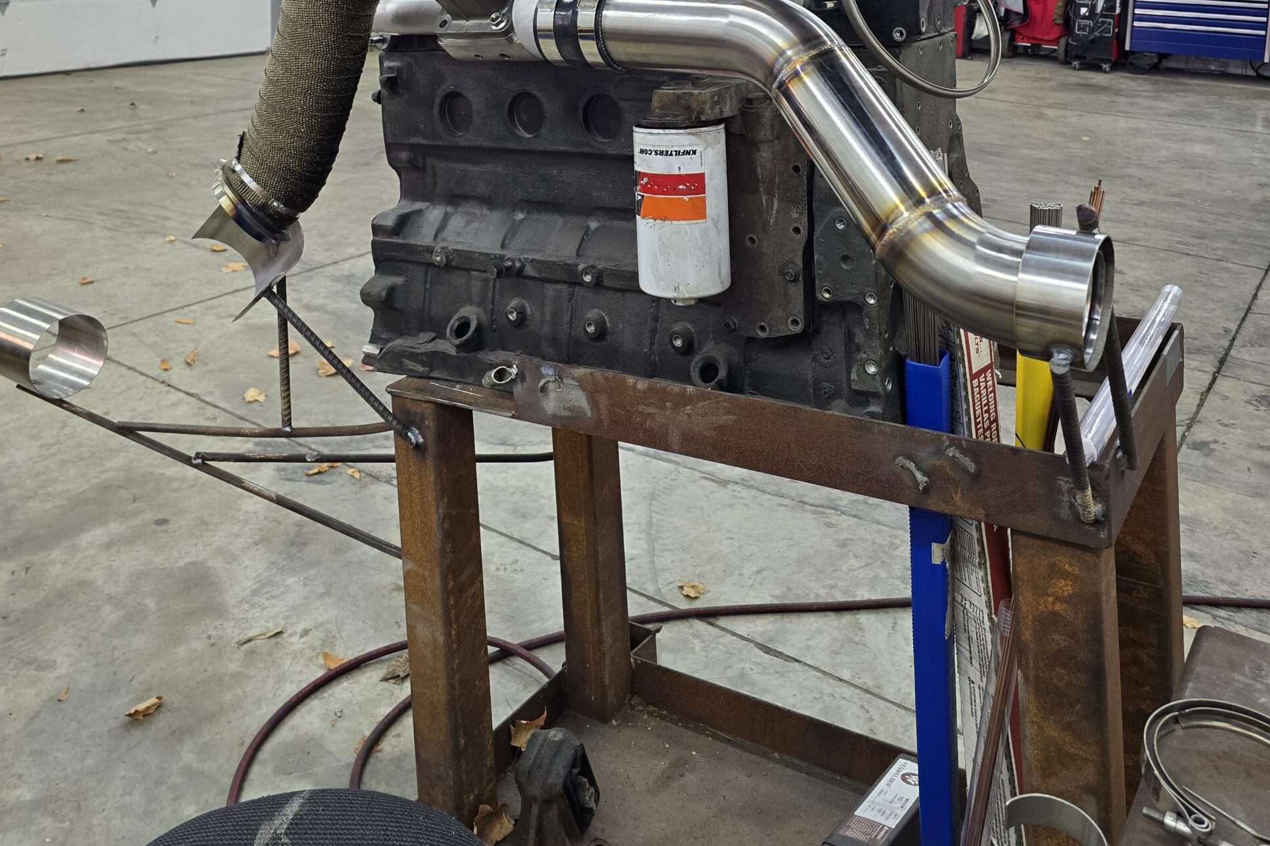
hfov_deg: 58.7
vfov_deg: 37.6
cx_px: 634
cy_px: 40
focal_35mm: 32
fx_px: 1129
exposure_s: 1/120
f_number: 1.7
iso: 160
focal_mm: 6.3
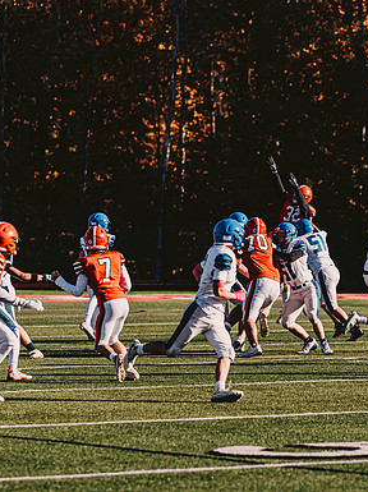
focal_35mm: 226
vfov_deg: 8.8
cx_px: 248
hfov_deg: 6.6
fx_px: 3209
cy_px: 253
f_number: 3.2
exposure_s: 1/2000
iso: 250
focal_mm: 125
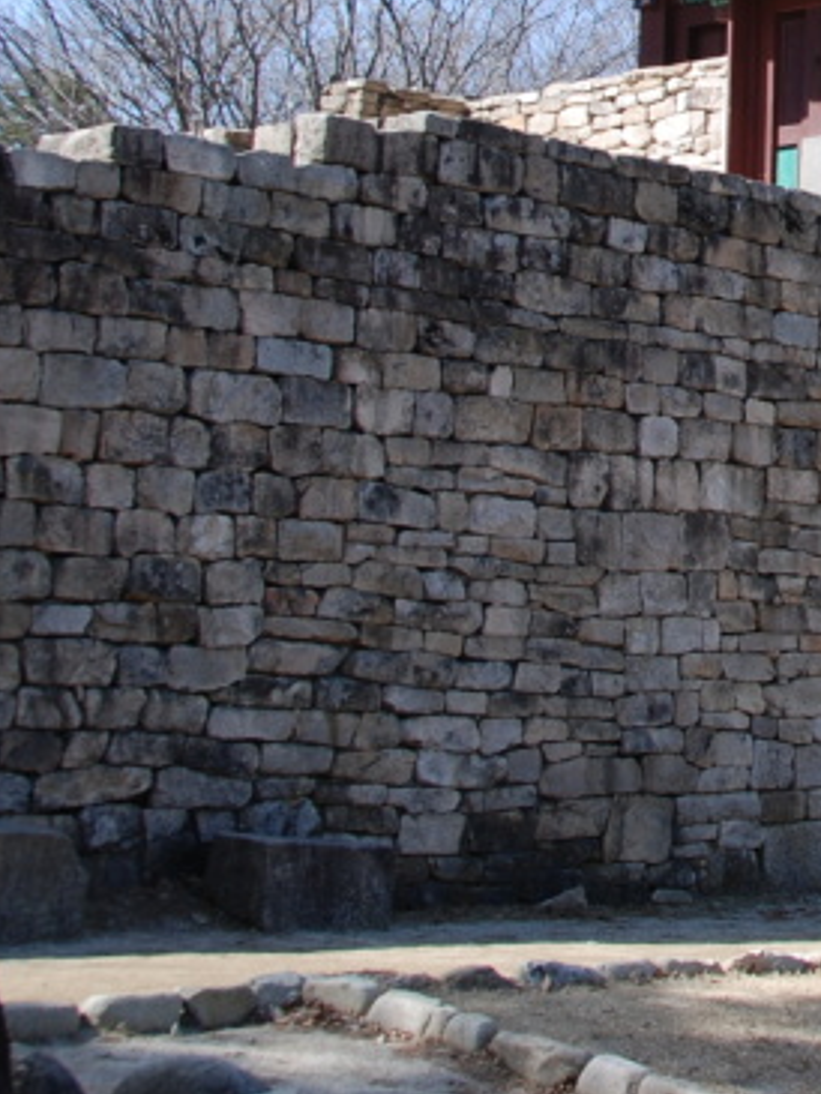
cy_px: 94
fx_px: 2560
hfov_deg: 16.8
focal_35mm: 81
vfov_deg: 23.4
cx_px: 1184
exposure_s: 1/160
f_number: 6.3
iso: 100
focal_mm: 20
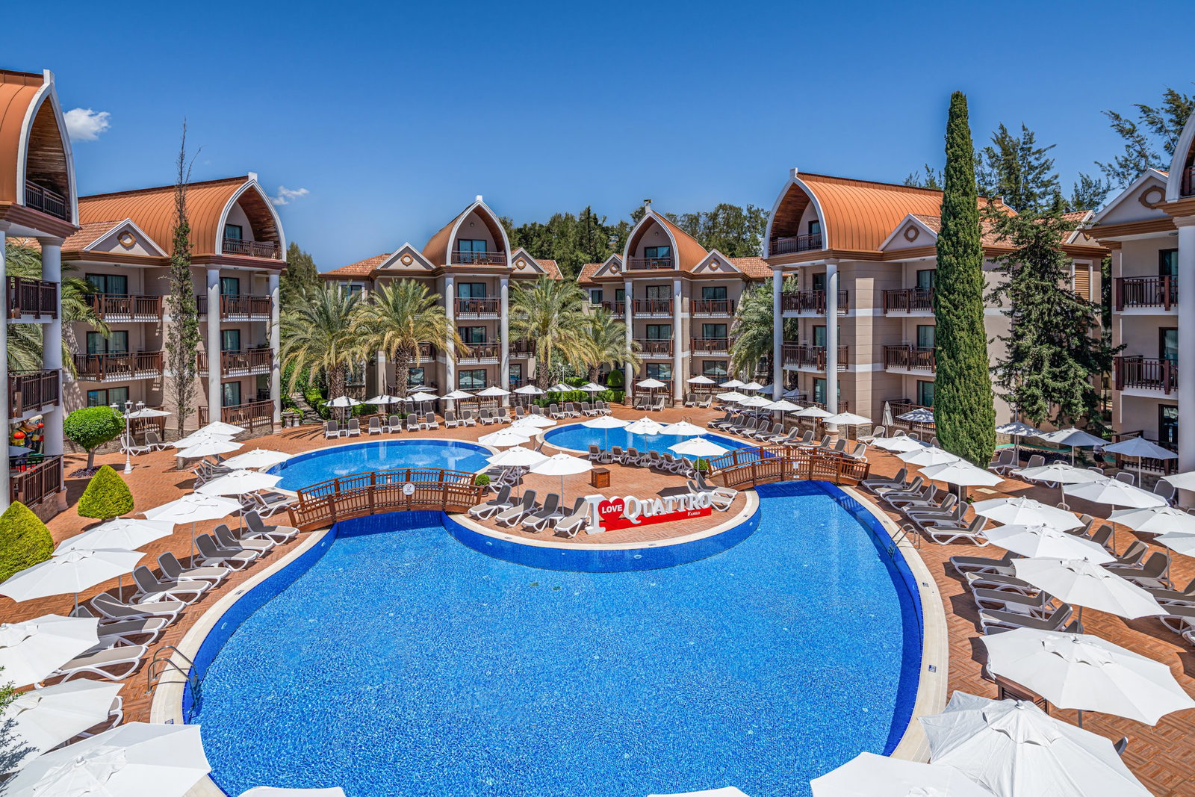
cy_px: 398
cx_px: 598
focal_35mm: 17
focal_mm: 17
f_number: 8
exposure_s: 1/1000
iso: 100
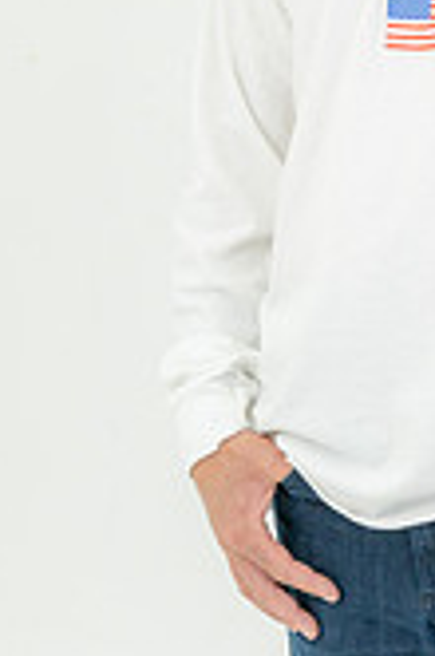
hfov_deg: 9.4
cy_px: 43
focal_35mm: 144
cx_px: 475
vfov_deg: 14.1
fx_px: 2621
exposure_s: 1/160
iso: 800
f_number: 10
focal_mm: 53
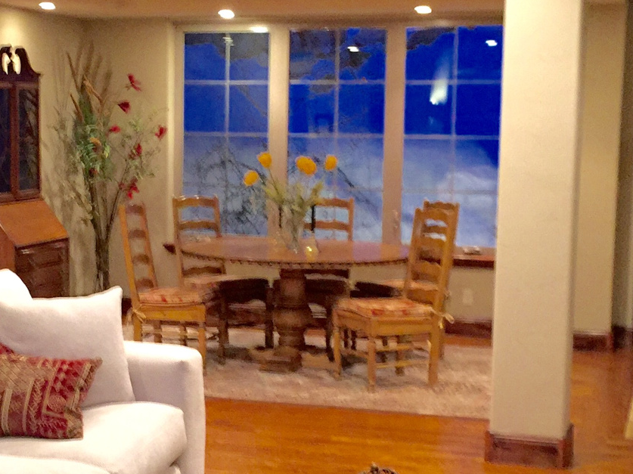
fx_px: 1298
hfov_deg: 27.2
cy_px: 292
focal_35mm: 71
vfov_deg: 20.7
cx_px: 196
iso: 250
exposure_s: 1/15
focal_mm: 4.15
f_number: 2.2
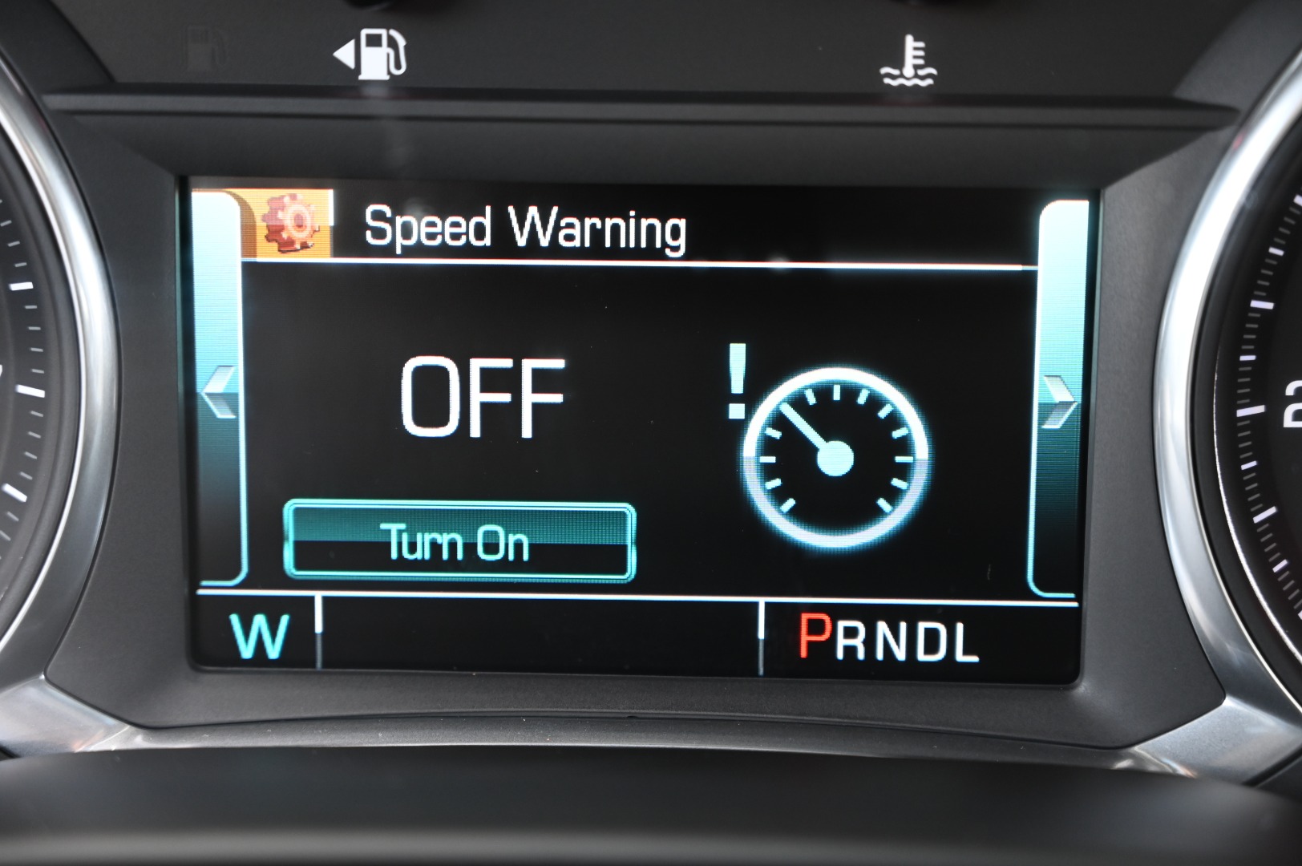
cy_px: 433
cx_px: 651
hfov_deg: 28.9
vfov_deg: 19.4
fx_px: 2530
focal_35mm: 70
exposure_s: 1/125
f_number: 4
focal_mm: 70
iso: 1100
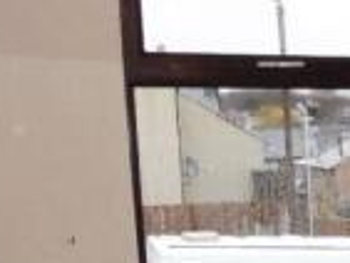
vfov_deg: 14.5
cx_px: 607
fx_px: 1002
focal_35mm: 99
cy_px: 321
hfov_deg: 16.8
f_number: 3.3
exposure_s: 1/60
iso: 400
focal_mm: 4.3
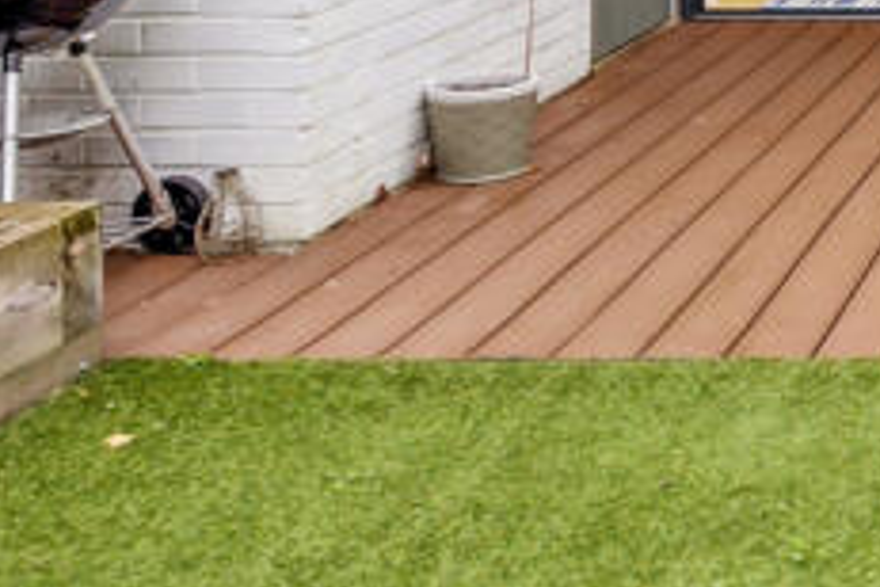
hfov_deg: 24.4
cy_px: -364
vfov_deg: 16.9
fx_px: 1735
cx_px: 1177
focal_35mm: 71
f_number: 11
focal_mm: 16
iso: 1600
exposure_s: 1/100
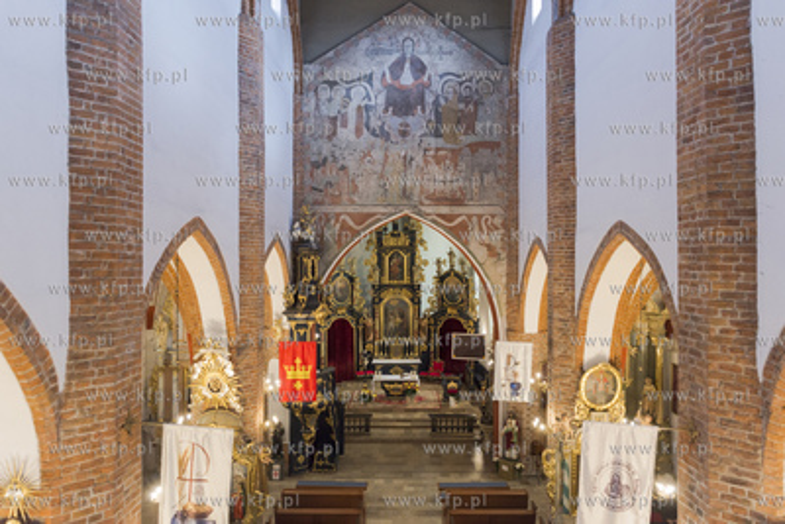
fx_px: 523
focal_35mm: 24
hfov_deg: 73.7
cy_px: 262
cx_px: 392
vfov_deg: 53.2
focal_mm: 24
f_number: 3.5
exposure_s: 1/125
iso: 1600
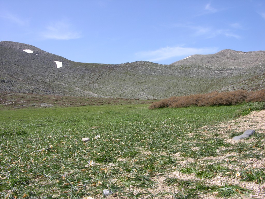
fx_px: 268
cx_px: 132
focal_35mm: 35
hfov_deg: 52.6
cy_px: 100
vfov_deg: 40.7
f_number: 5.6
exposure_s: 1/232
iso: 50
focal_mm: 8.9
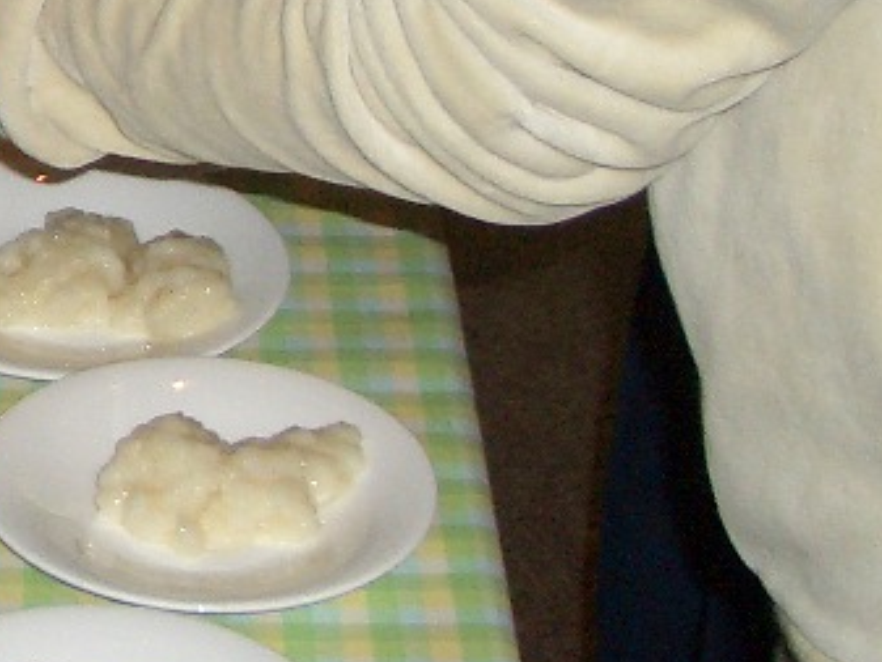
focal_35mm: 133
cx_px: -327
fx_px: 3390
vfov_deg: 11.0
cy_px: -60
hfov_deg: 14.1
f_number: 2.6
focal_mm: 5.8
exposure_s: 1/60
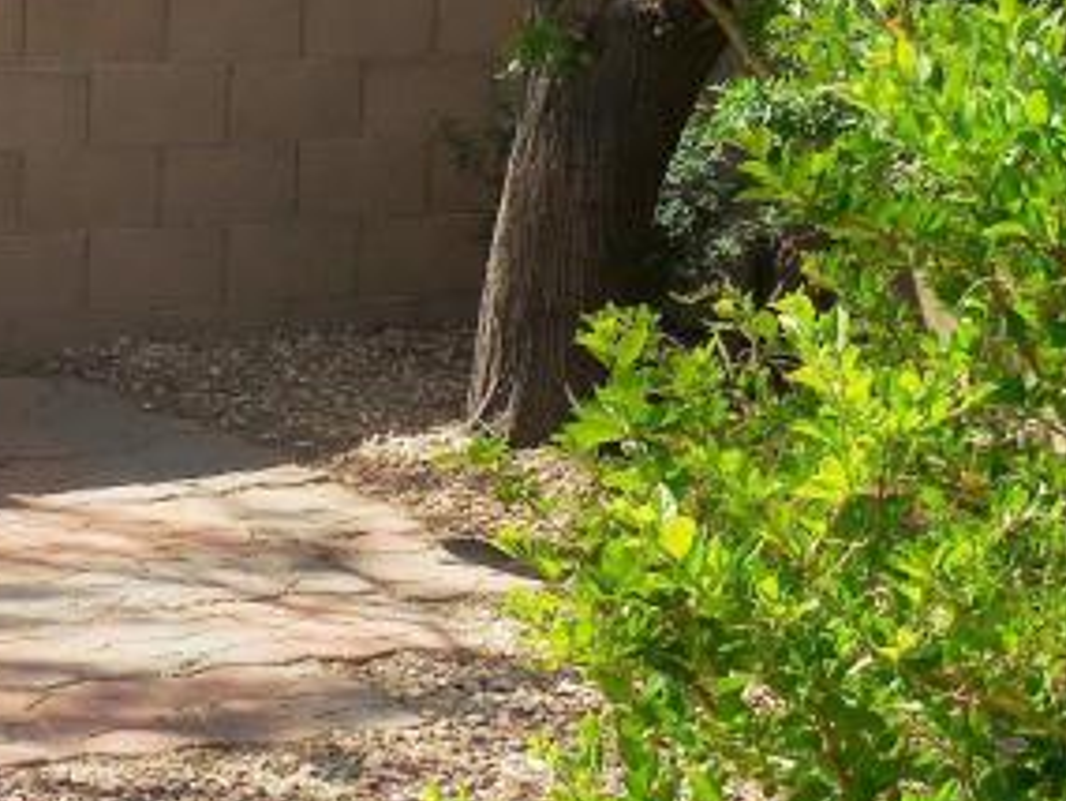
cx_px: 180
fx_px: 4313
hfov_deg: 14.0
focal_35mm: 140
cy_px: 318
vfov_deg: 10.6
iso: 125
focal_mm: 7
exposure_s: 1/400
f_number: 3.9
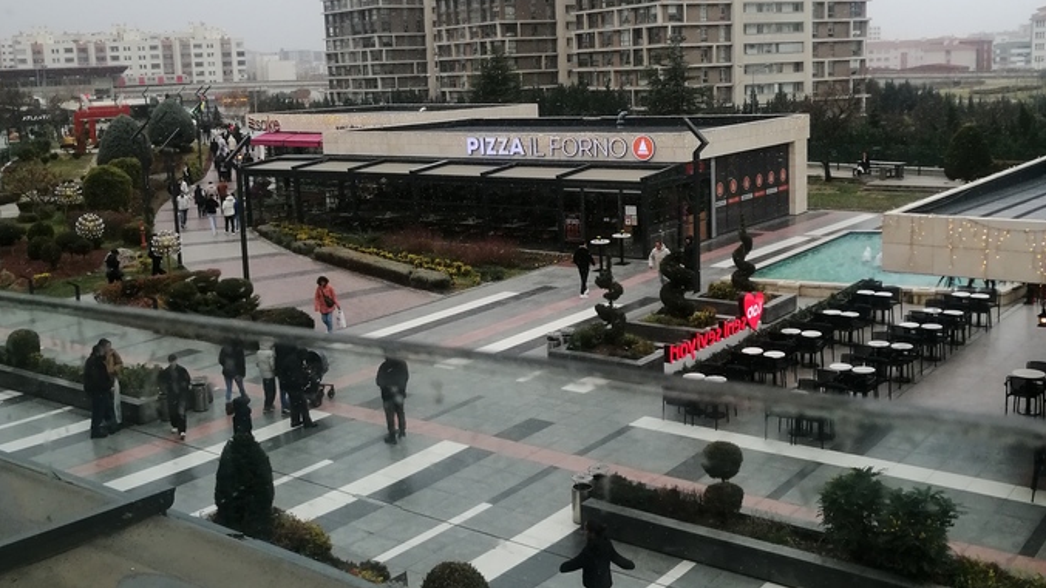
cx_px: 518
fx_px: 1110
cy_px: 230
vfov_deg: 29.6
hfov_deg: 50.5
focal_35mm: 40
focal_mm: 3.95
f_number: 1.8
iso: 160
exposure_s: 1/333
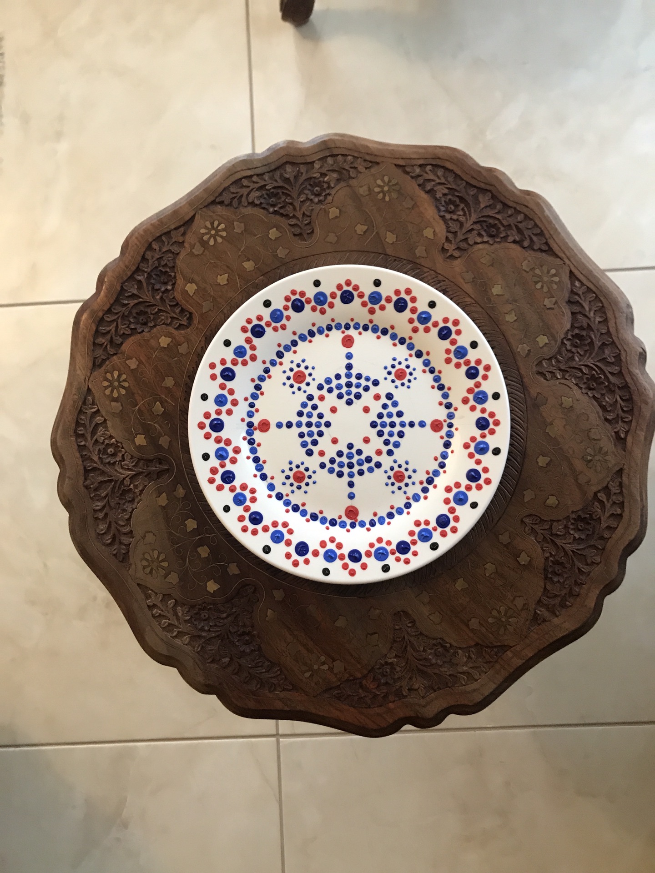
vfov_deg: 63.4
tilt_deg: -83.4
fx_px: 706
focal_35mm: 28
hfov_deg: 49.7
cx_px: 328
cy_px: 436
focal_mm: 3.99
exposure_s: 1/17
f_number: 1.8
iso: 80
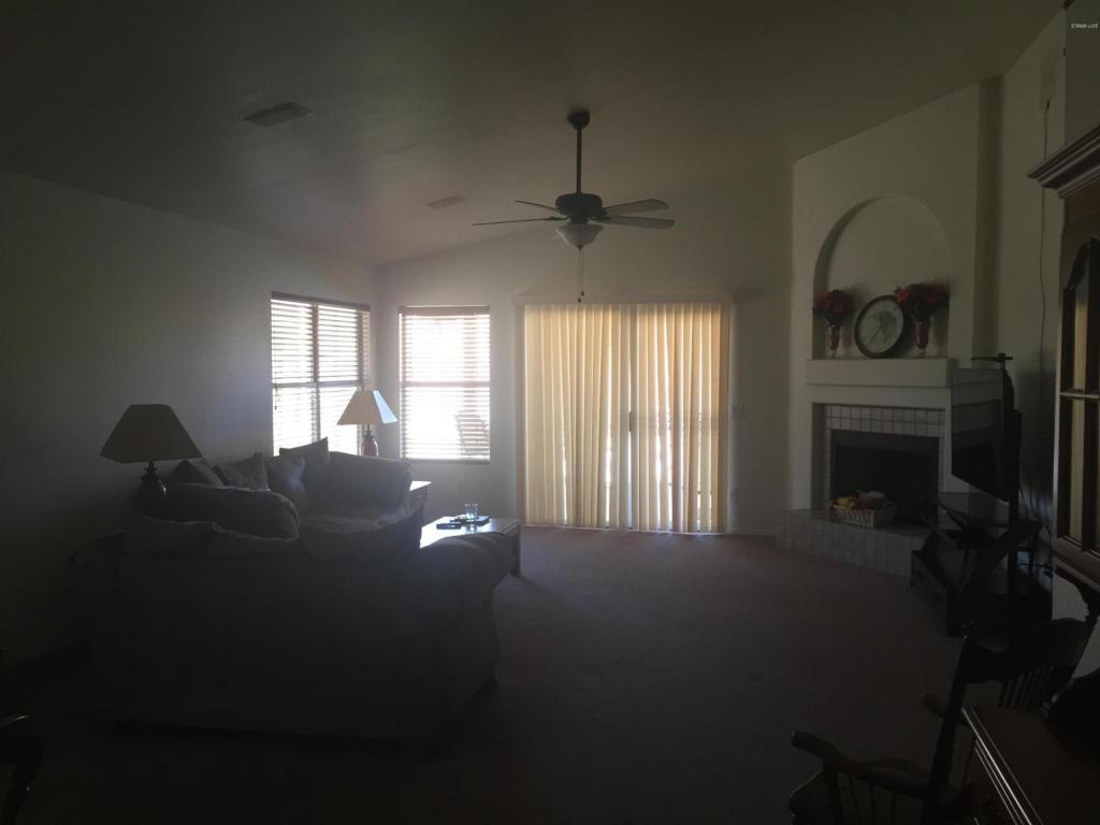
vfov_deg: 48.2
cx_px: 550
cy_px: 412
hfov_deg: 61.7
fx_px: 922
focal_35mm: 29
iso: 64
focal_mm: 4.15
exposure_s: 1/30
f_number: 2.2
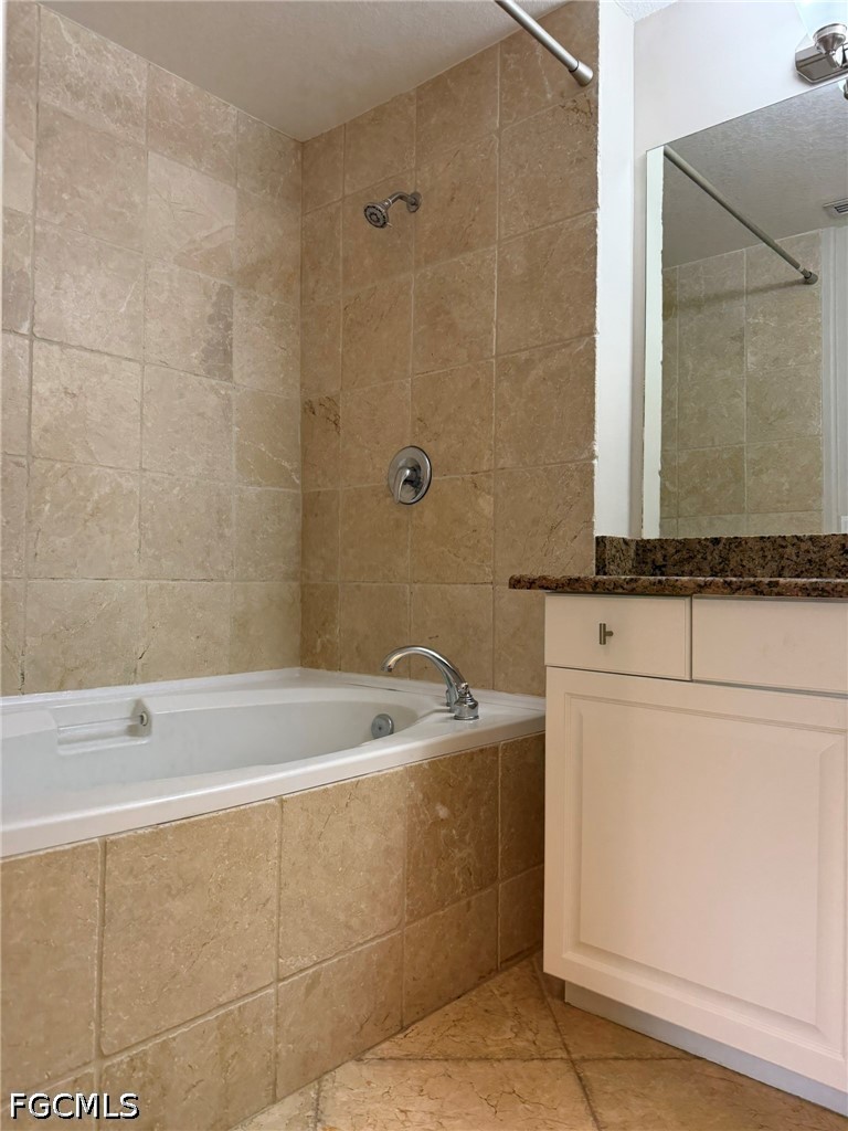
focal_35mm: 24
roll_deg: -1.6
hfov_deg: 56.8
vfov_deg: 71.6
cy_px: 566
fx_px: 784
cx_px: 424
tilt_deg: +1.7
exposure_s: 1/60
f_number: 1.78
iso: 160
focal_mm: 6.76
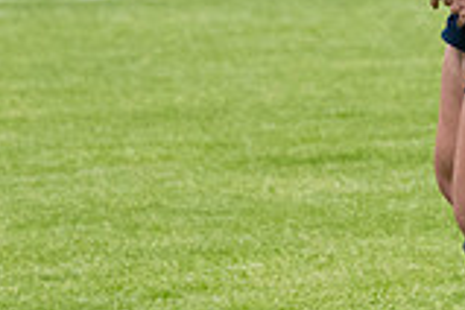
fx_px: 16209
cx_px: 562
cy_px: 9
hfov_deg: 1.6
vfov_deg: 1.1
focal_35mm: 1255
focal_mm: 230
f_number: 5.6
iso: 2500
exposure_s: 1/1600
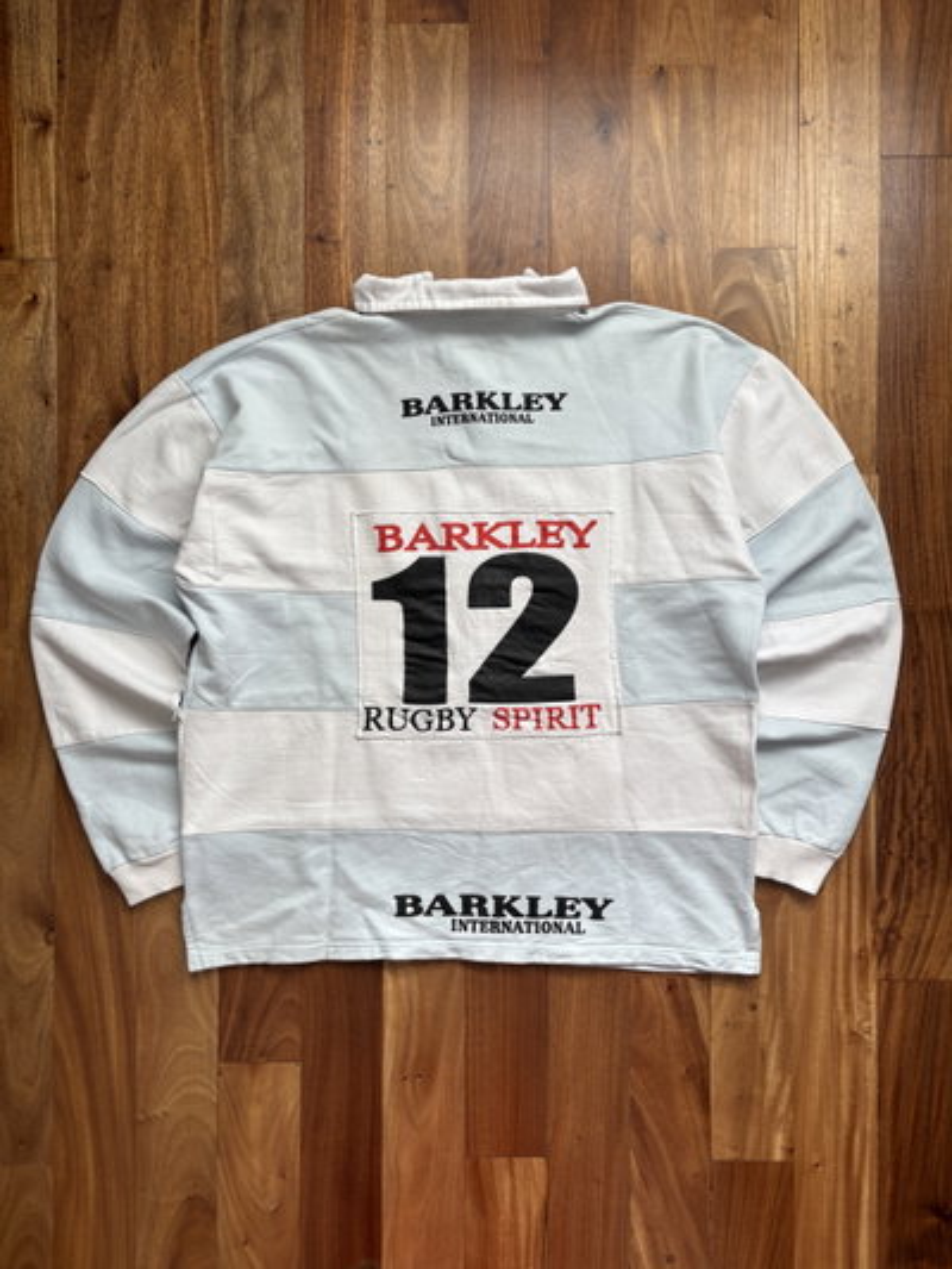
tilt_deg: -89.8
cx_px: 476
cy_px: 634
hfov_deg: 53.1
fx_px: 953
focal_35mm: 26
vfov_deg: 67.3
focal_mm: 5.96
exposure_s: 1/121
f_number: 1.6
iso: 40
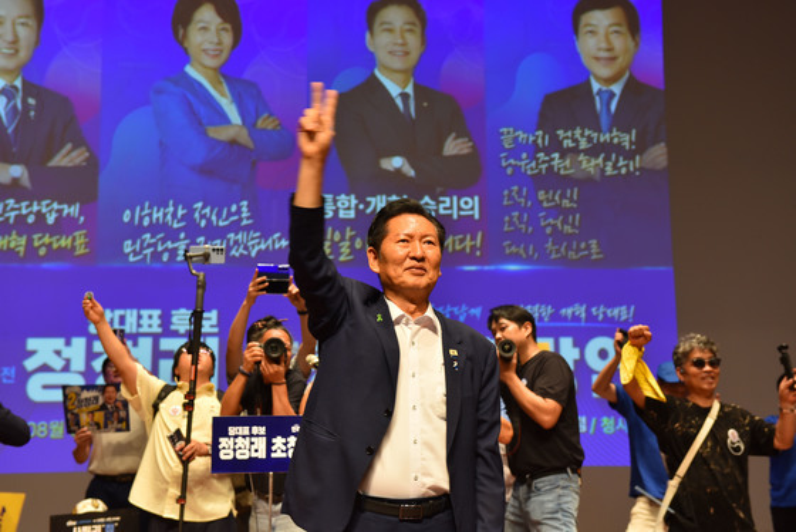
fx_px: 1150
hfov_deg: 38.2
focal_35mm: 52
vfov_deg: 26.0
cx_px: 398
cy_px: 266
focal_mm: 52
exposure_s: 1/60
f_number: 4
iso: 560
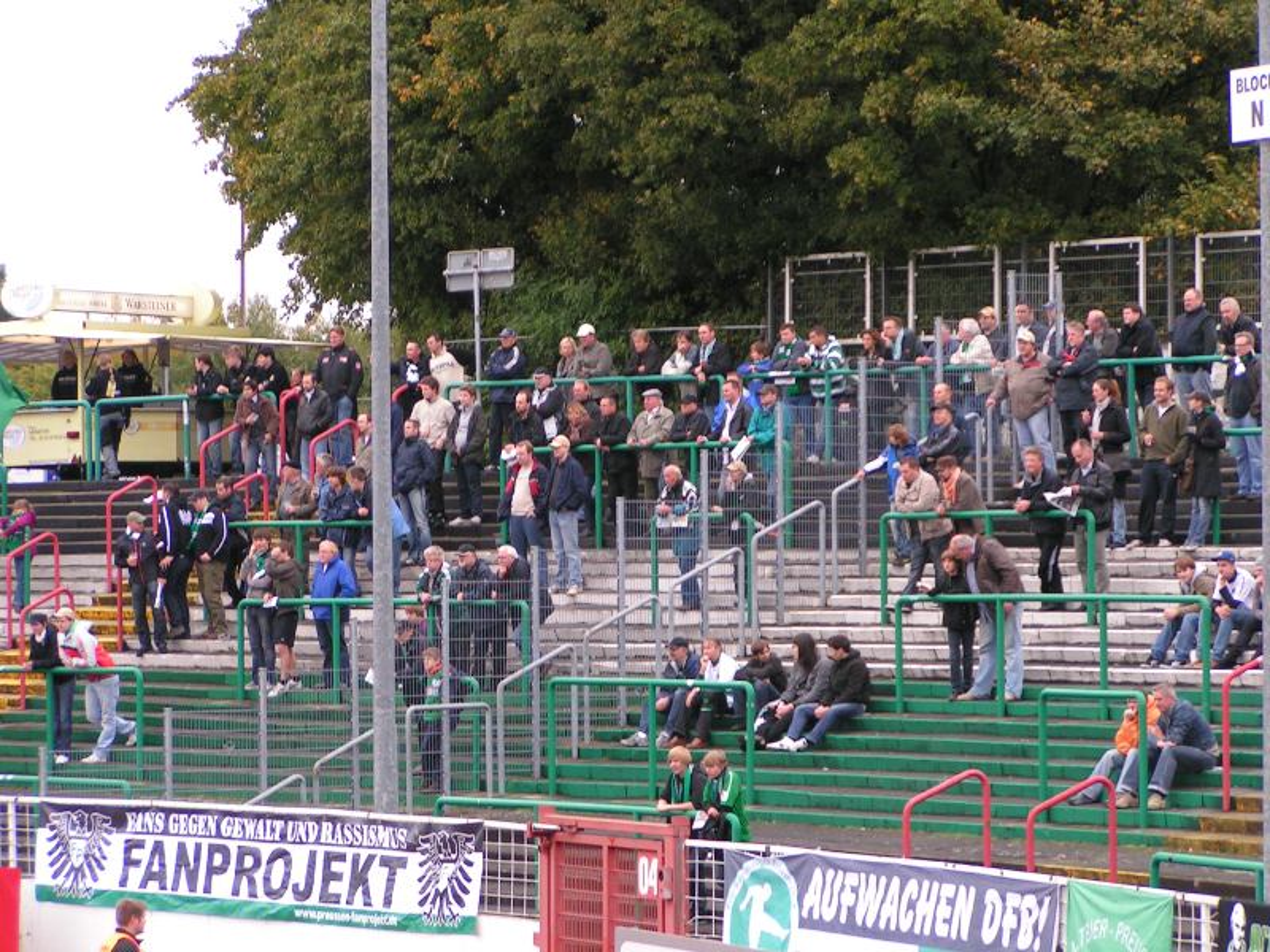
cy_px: 476
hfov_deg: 13.2
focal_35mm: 150
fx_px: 5503
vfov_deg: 9.9
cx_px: 635
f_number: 3.5
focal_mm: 22.9
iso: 100
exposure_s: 1/160
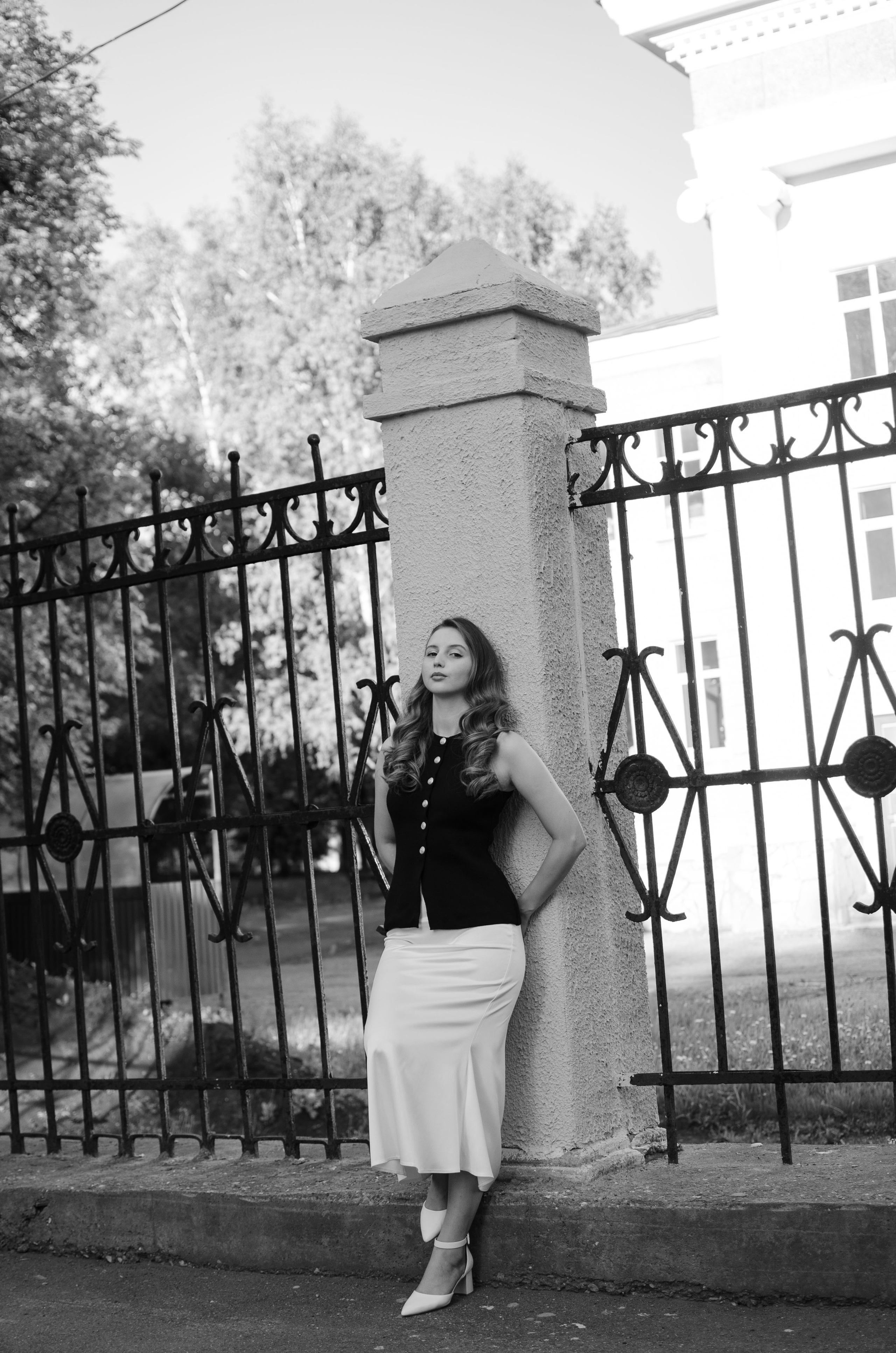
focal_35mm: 52
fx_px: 1969
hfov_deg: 25.6
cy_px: 676
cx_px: 448
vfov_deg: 37.9
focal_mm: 35
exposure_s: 1/500
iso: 100
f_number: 2.5
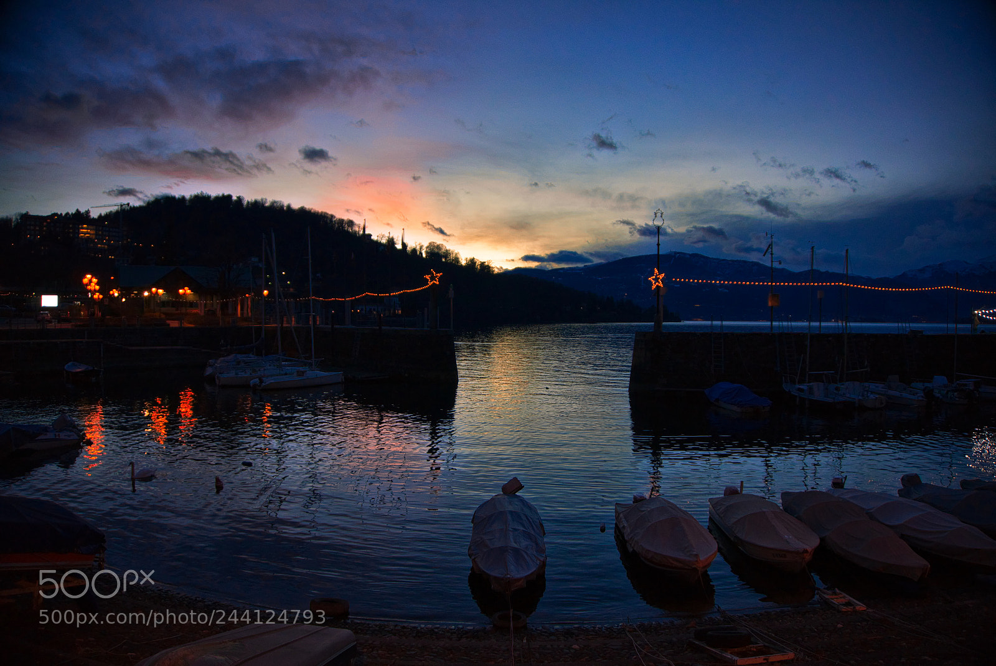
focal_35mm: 24
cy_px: 333
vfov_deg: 53.2
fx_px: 664
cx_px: 498
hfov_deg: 73.7
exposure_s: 1/80
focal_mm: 16
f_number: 3.5
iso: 320
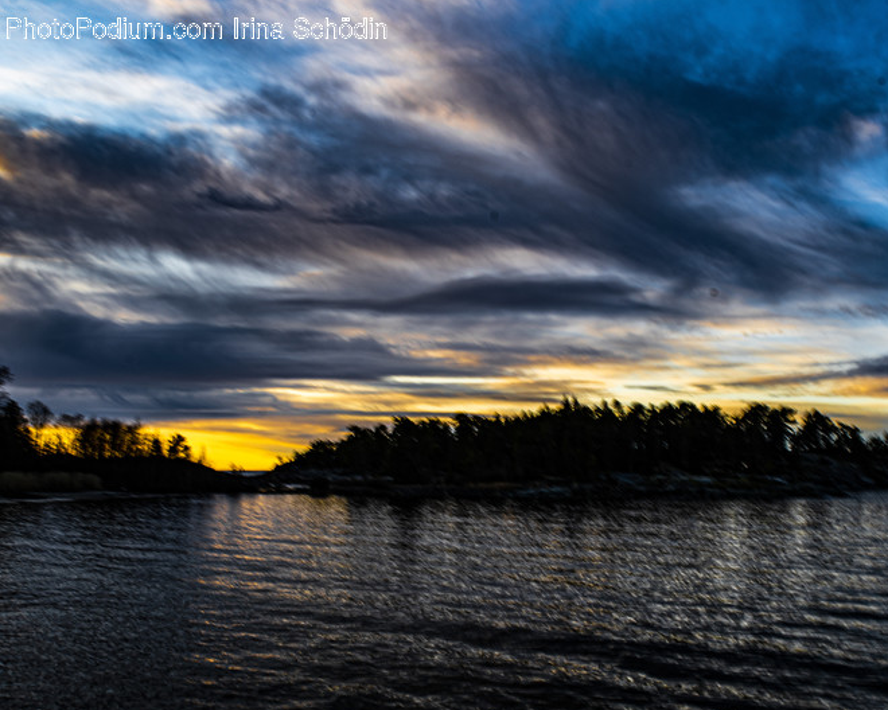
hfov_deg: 44.7
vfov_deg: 36.4
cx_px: 487
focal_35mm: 41
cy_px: 401
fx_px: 1078
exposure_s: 1/20
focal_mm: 32
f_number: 13
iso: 100
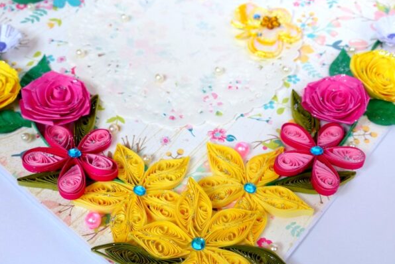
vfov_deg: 31.2
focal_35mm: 43
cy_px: 146
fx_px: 472
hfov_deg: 45.4
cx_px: 198
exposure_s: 1/100
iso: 100
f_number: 2.8
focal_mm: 7.4
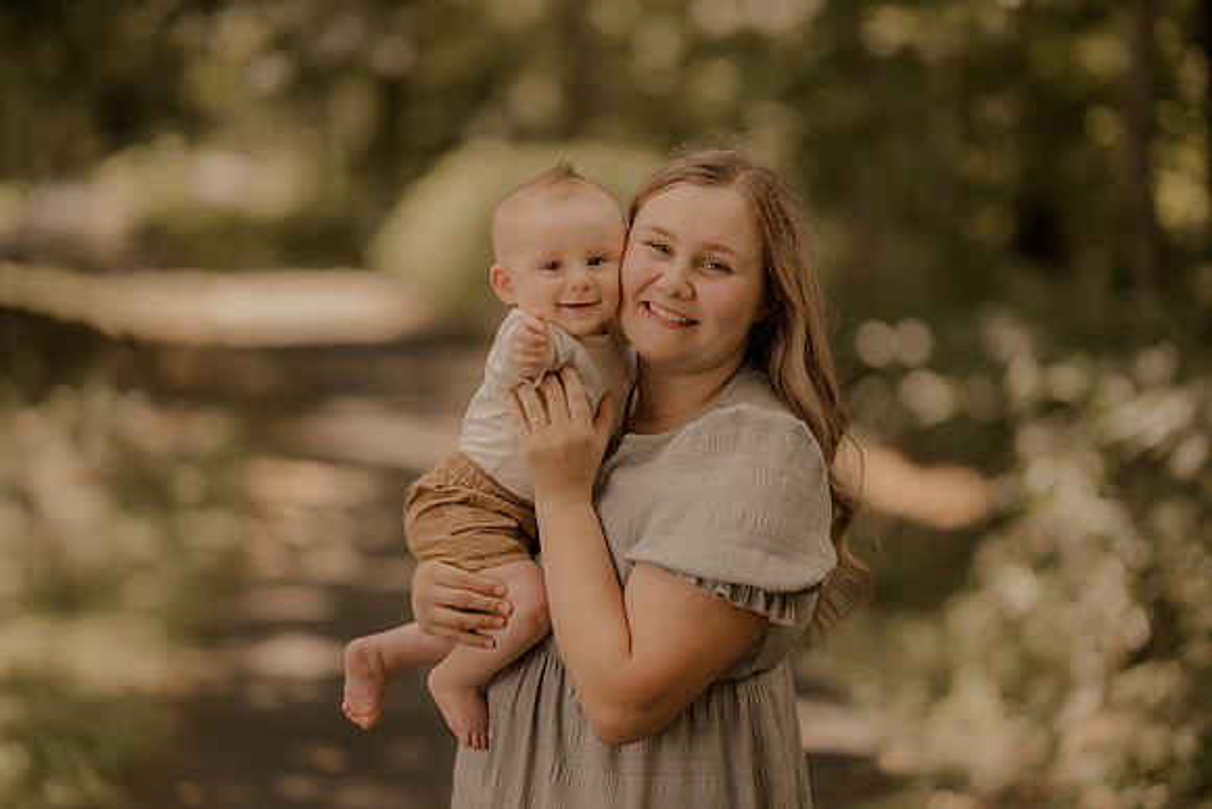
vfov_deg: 16.1
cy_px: 404
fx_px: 2862
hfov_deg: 23.9
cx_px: 606
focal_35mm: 85
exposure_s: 1/1000
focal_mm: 85
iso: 160
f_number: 1.4
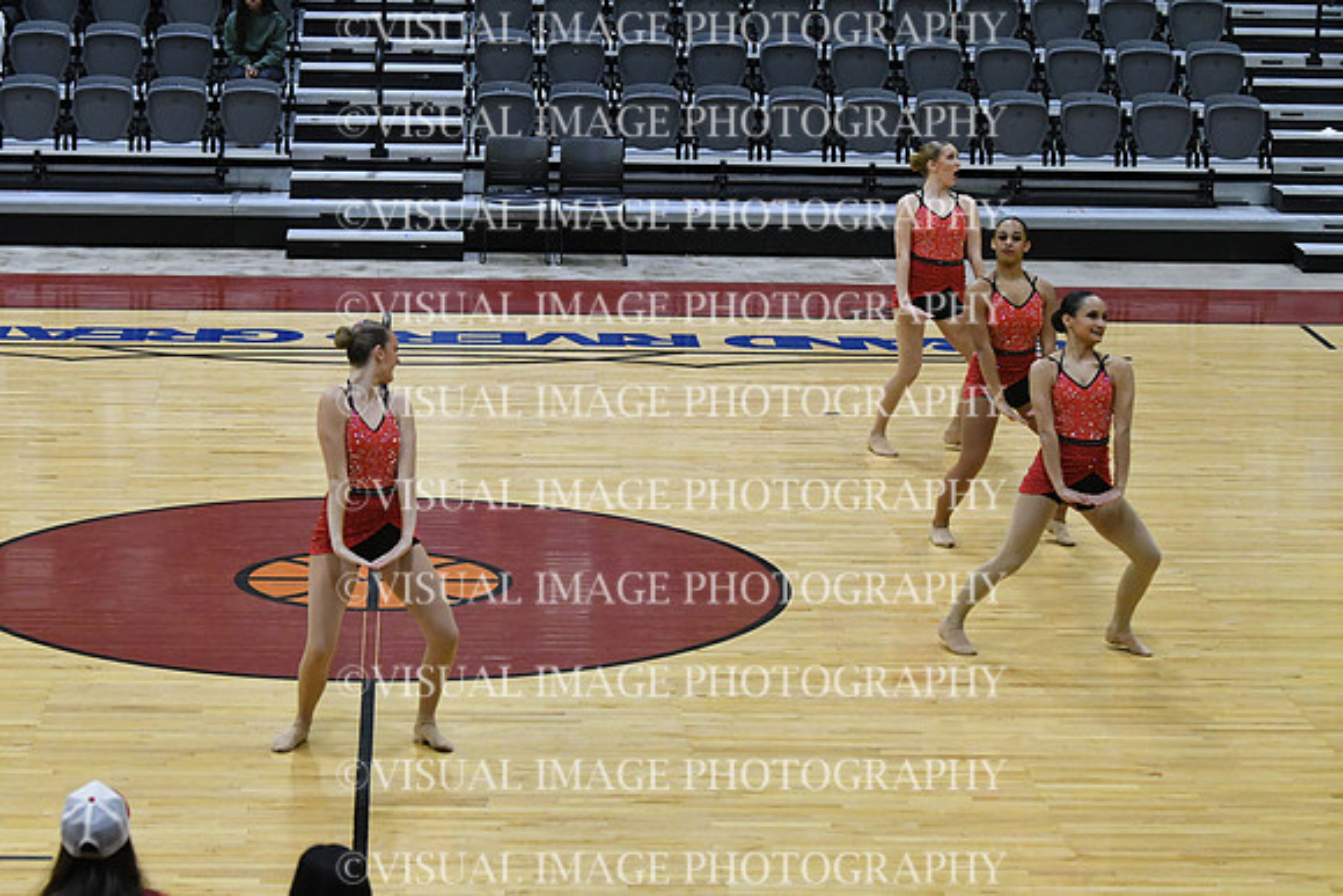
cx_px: 672
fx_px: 3918
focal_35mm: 105
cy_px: 448
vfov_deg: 13.0
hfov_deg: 19.5
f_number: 4
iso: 5000
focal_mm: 70
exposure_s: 1/500
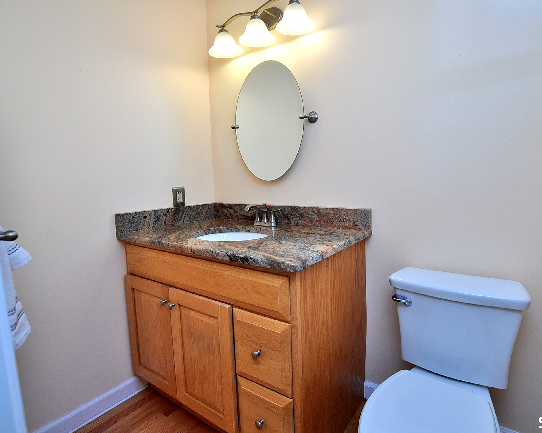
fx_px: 273
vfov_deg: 77.0
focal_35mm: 17
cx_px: 309
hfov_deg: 89.1
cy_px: 217
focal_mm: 10
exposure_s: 1/80
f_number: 5
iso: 200
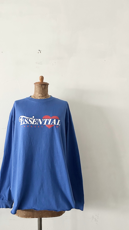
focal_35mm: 29
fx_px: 176
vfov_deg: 66.1
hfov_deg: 39.7
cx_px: 42
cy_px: 118
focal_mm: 5.7
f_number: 1.5
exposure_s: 1/54
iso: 500
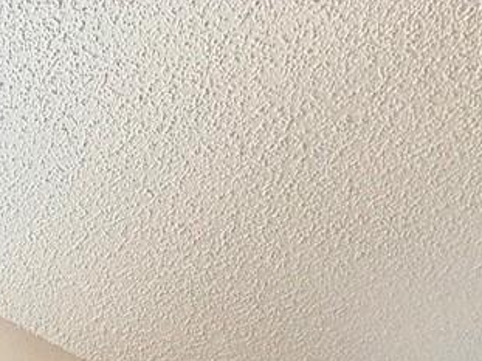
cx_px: -112
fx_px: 1002
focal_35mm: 72
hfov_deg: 24.3
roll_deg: -2.2
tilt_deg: +1.7
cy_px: 925
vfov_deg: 13.3
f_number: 2.2
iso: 200
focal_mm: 2.22
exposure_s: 1/60
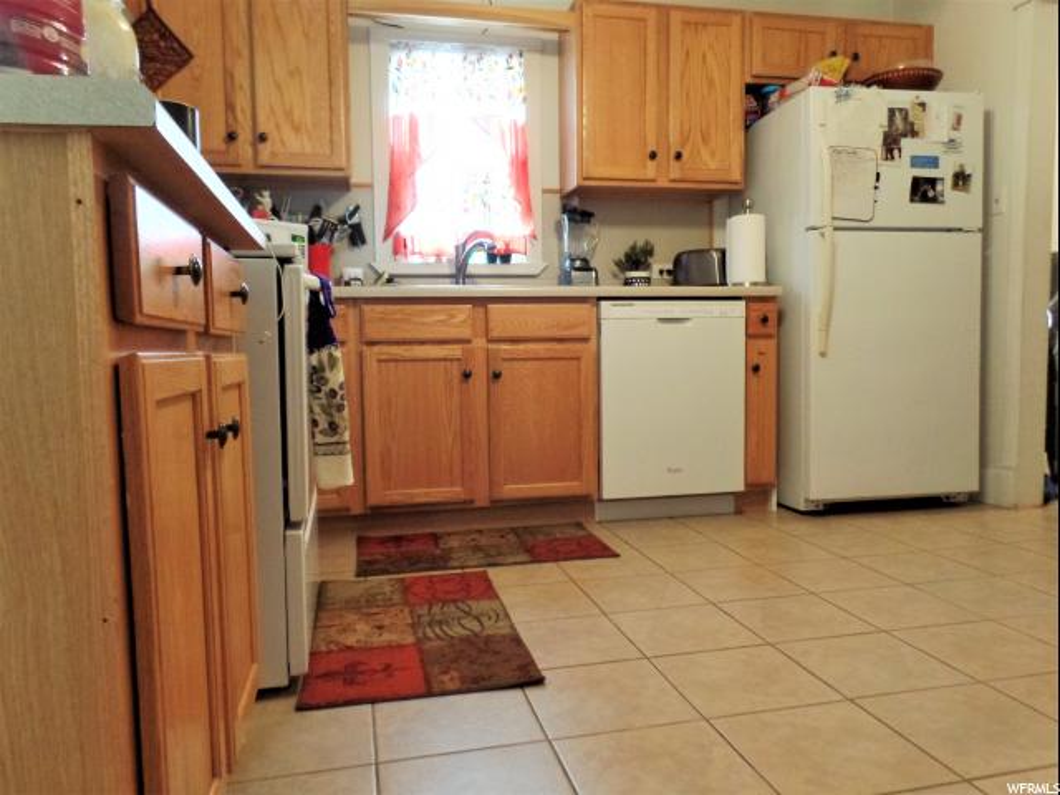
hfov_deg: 73.9
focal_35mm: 23
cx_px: 530
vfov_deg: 58.9
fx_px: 704
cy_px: 398
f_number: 2.8
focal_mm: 4.1
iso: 400
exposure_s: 1/30
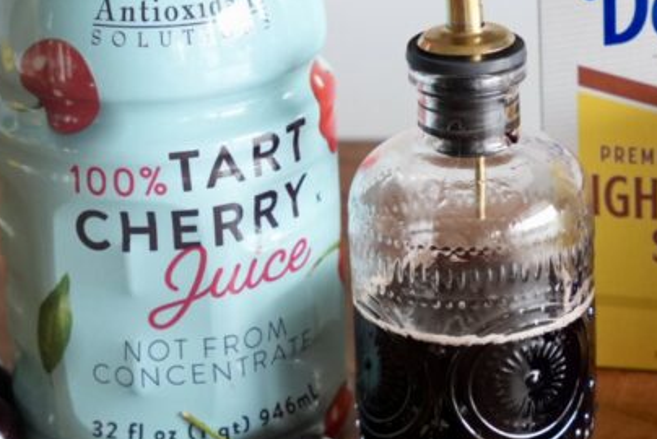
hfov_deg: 14.7
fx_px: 2537
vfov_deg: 9.9
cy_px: 213
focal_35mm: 139
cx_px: 548
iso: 1600
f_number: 4
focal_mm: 36.5
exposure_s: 1/125
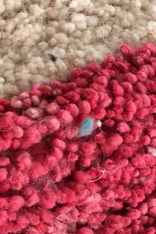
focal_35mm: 125
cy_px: 178
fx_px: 813
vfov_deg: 16.3
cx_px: 90
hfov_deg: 11.0
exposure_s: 1/33
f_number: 2.2
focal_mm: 4.15
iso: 40
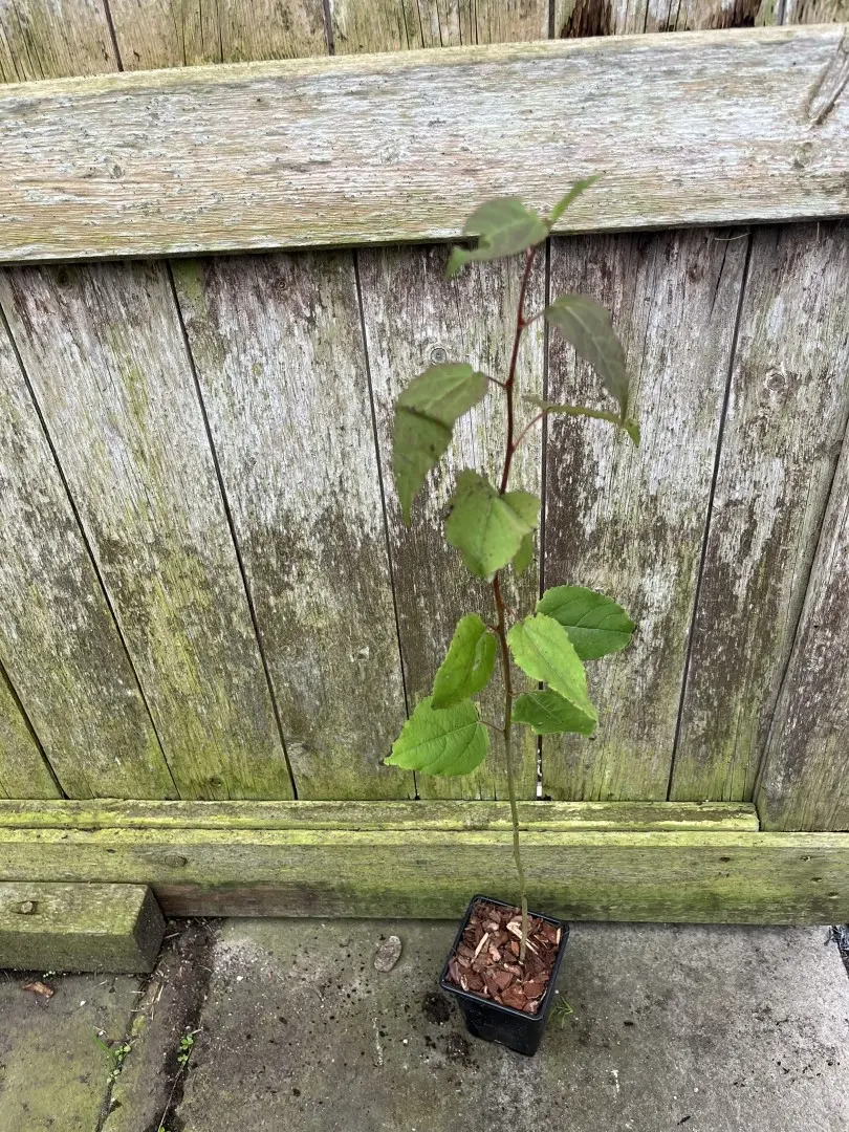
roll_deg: +2.8
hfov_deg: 53.1
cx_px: 424
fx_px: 850
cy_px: 566
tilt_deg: -36.2
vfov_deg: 67.3
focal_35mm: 26
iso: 64
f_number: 1.6
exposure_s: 1/121
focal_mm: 5.1
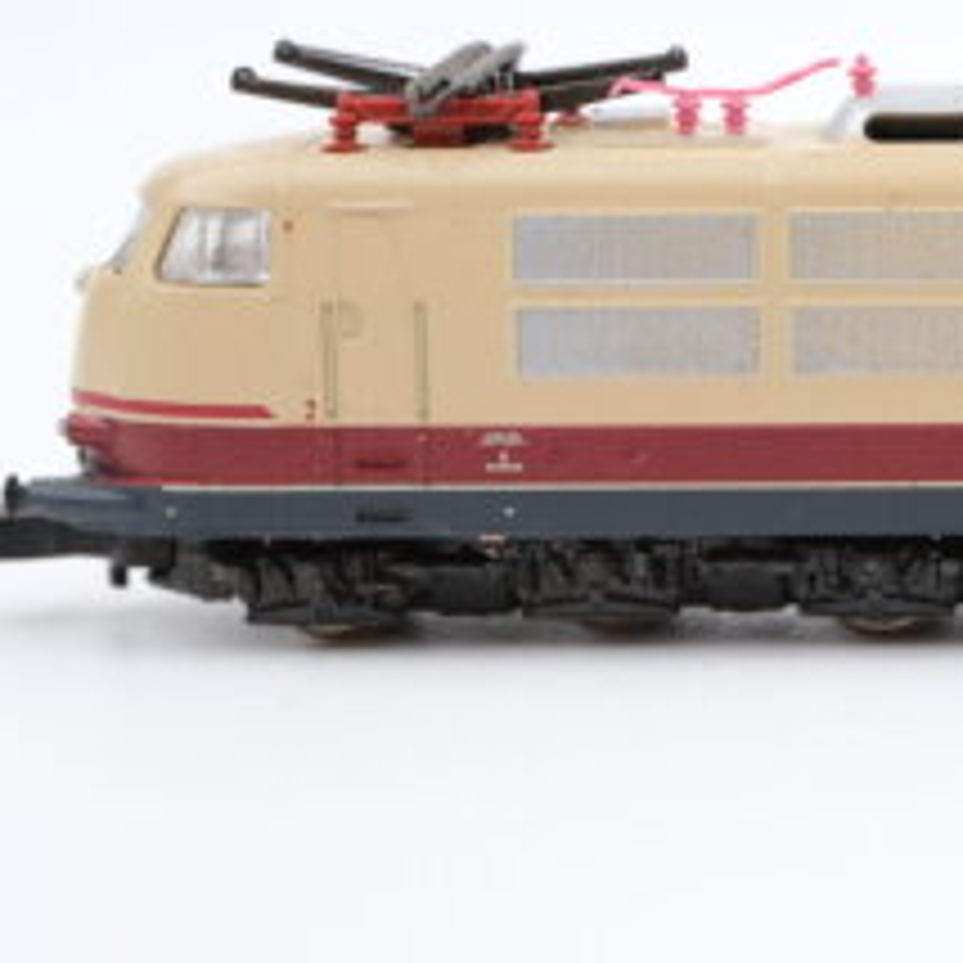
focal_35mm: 107
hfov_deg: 15.6
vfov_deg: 16.2
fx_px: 3368
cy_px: 315
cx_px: 1188
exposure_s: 1/125
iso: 400
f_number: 10
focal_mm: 30
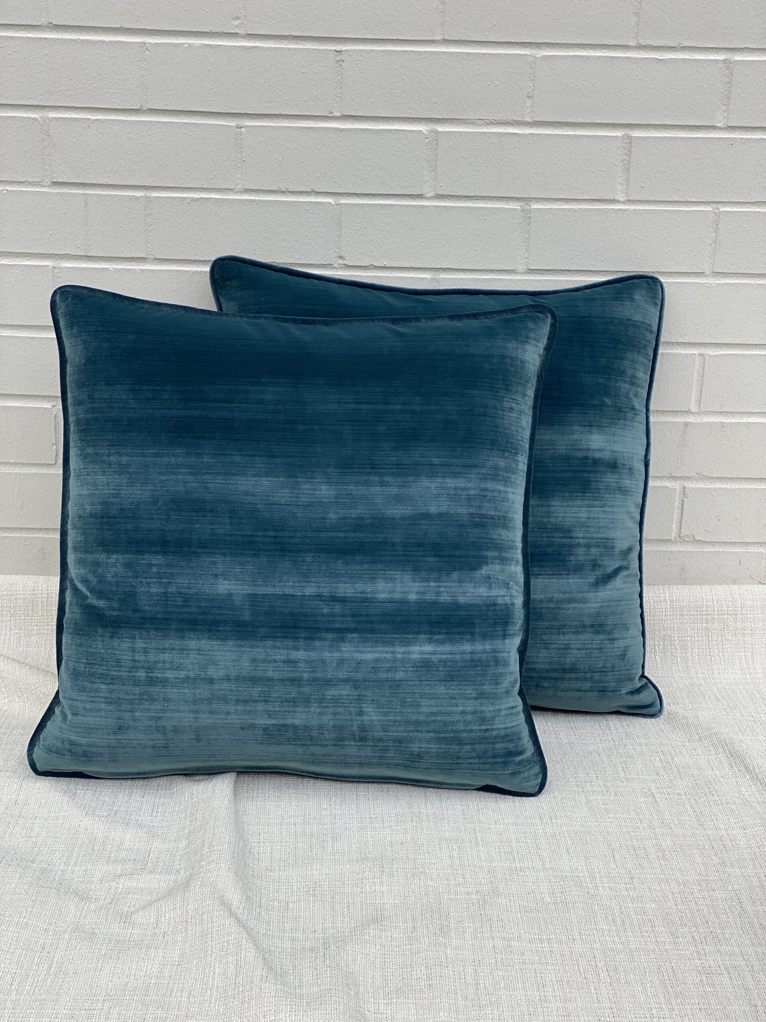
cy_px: 511
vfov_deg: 36.8
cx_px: 383
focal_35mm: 52
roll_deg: -2.1
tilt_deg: -18.3
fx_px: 1534
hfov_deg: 28.0
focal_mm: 6
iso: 20
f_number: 2
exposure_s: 1/254
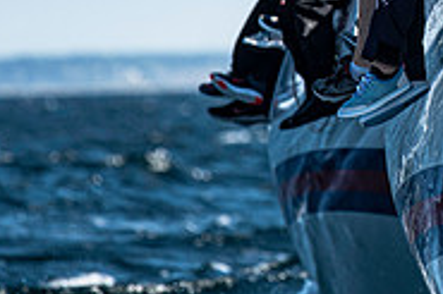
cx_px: 578
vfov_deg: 0.9
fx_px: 17851
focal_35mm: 1452
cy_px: -97
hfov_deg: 1.4
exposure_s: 1/2000
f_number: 5
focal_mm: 300
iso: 320
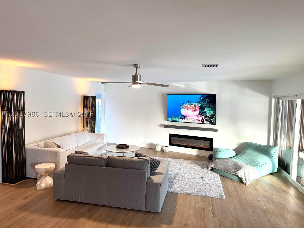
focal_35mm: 24
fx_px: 211
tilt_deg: -2.5
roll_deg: -1.6
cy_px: 114
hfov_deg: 71.6
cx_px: 152
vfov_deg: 56.8
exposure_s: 1/60
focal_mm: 6.76
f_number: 1.78
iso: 160
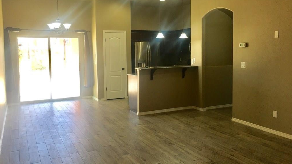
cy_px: 70
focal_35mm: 32
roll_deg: +0.6
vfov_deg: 36.6
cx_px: 146
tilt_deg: -3.4
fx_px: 248
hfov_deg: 61.0
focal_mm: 4.15
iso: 32
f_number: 2.2
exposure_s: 1/33
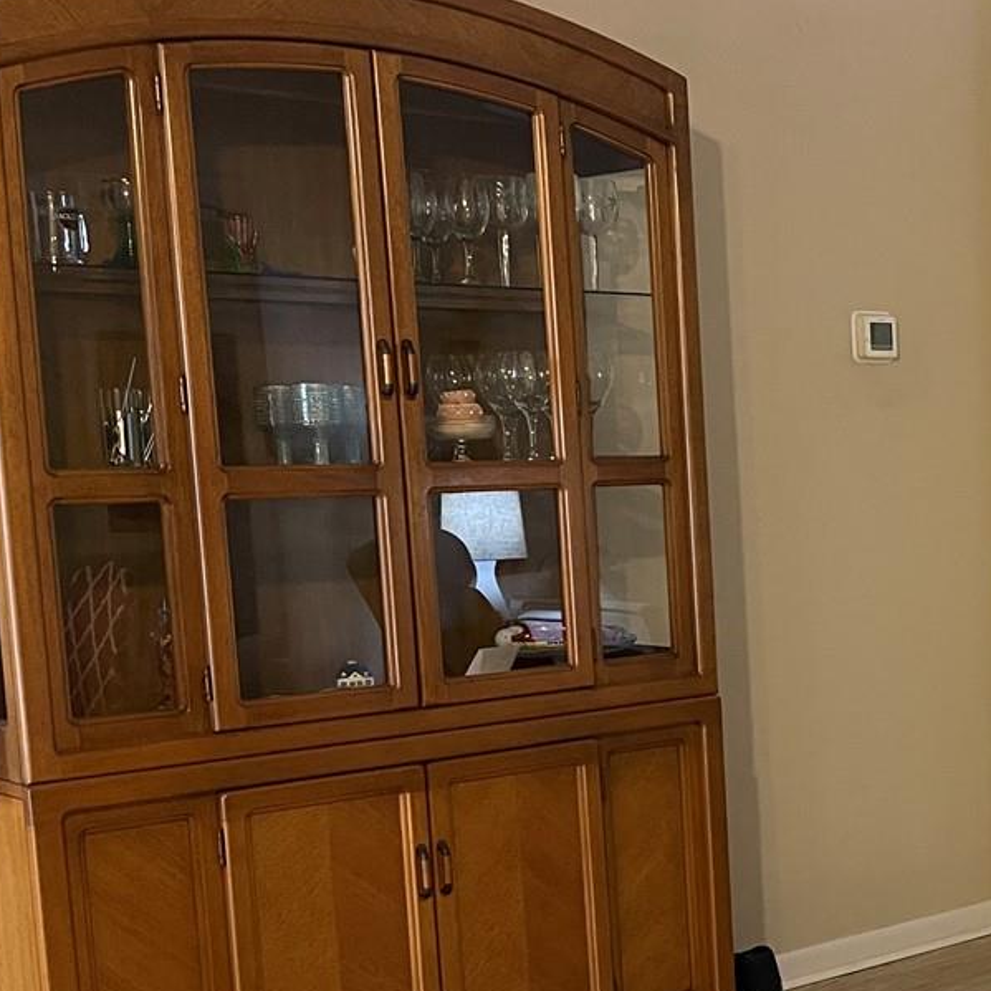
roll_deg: +1.3
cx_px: 1272
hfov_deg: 25.3
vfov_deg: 28.9
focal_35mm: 59
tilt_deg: -8.8
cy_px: 658
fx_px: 1911
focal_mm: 5.1
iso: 320
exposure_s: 1/60
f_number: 1.6
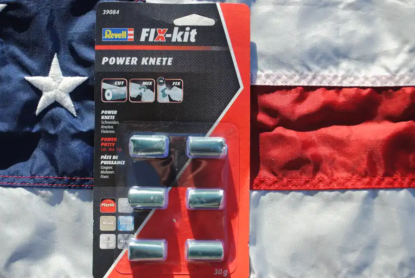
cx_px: 193
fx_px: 560
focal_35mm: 49
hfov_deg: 40.6
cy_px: 147
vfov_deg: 27.8
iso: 100
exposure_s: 1/400
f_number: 5.6
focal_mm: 29
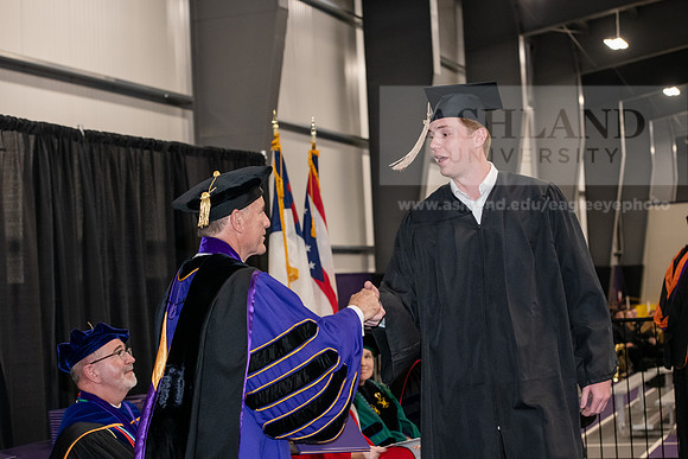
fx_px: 1338
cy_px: 230
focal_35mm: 70
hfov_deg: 28.8
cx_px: 344
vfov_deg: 19.5
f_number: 5
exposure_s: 1/200
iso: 2500
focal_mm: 70
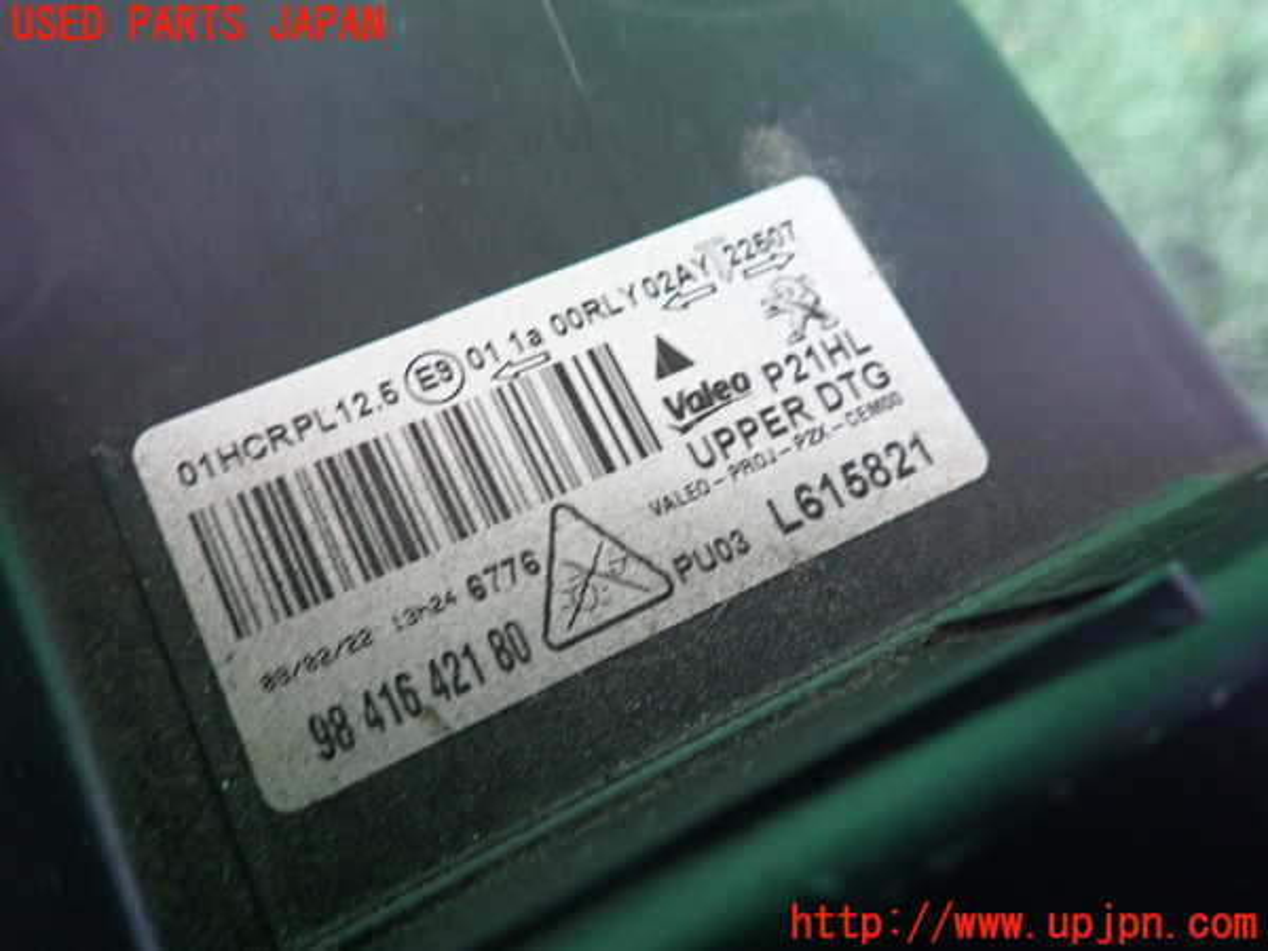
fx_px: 916
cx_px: 634
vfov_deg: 54.9
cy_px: 476
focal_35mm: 25
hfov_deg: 69.4
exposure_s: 1/30
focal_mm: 4.5
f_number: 2
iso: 320
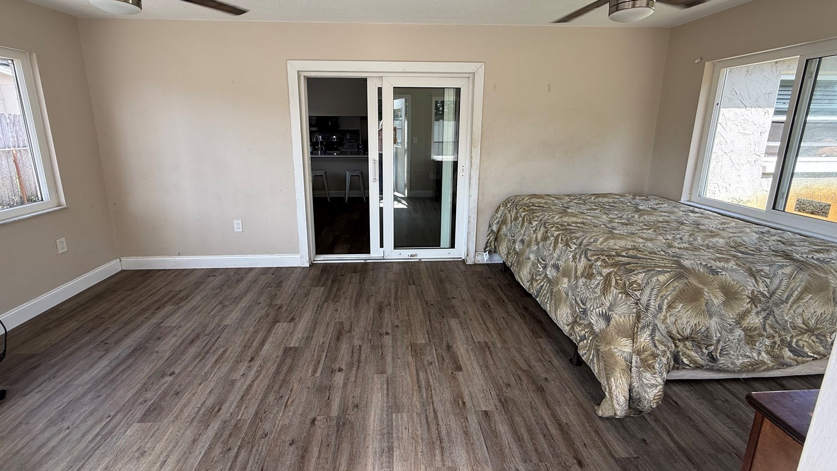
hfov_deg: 99.3
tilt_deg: -12.4
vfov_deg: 66.7
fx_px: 355
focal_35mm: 16
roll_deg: -0.6
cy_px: 198
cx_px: 408
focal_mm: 2.22
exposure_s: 1/127
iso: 50
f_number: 2.2
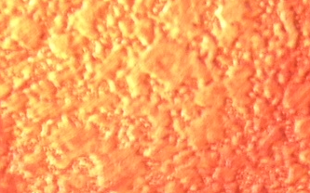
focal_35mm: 182
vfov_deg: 6.7
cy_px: 498
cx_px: 699
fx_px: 1537
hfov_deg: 10.2
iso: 64
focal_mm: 4.28
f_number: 2.4
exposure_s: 1/20
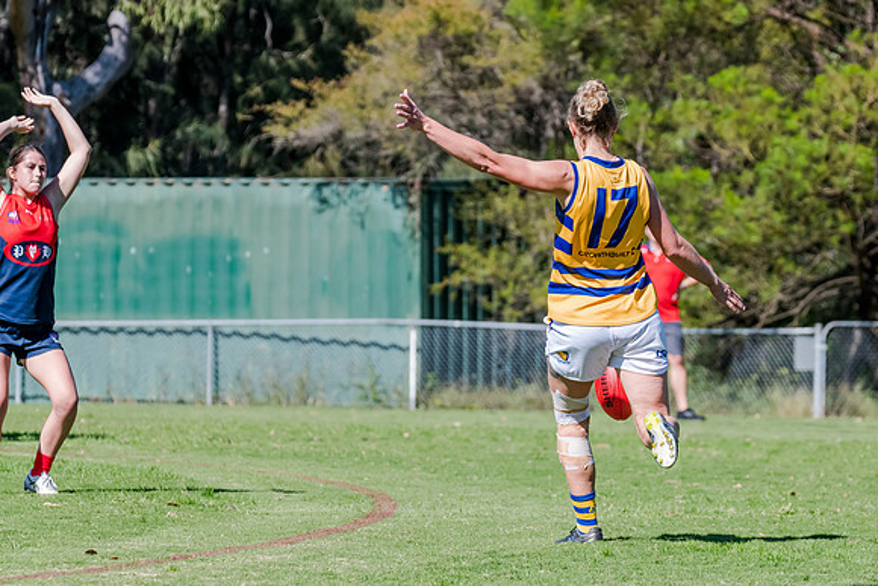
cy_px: 249
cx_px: 578
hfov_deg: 7.1
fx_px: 7066
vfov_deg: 4.7
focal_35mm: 290
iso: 800
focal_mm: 220
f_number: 8
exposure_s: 1/1600
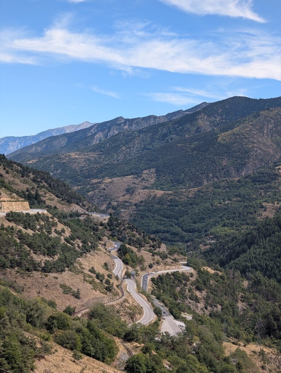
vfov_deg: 38.9
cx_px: 140
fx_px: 529
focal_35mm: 49
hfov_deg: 29.7
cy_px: 186
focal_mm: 6.9
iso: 21
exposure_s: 1/785
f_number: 1.68
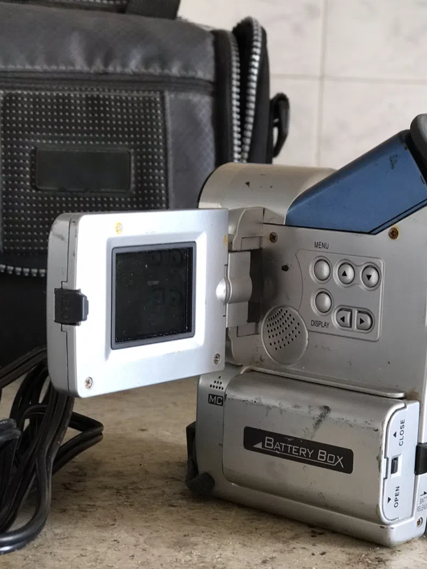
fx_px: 1216
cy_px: 317
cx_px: 274
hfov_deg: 19.9
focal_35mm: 74
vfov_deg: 26.3
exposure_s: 1/50
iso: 50
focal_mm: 6.6
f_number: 2.8
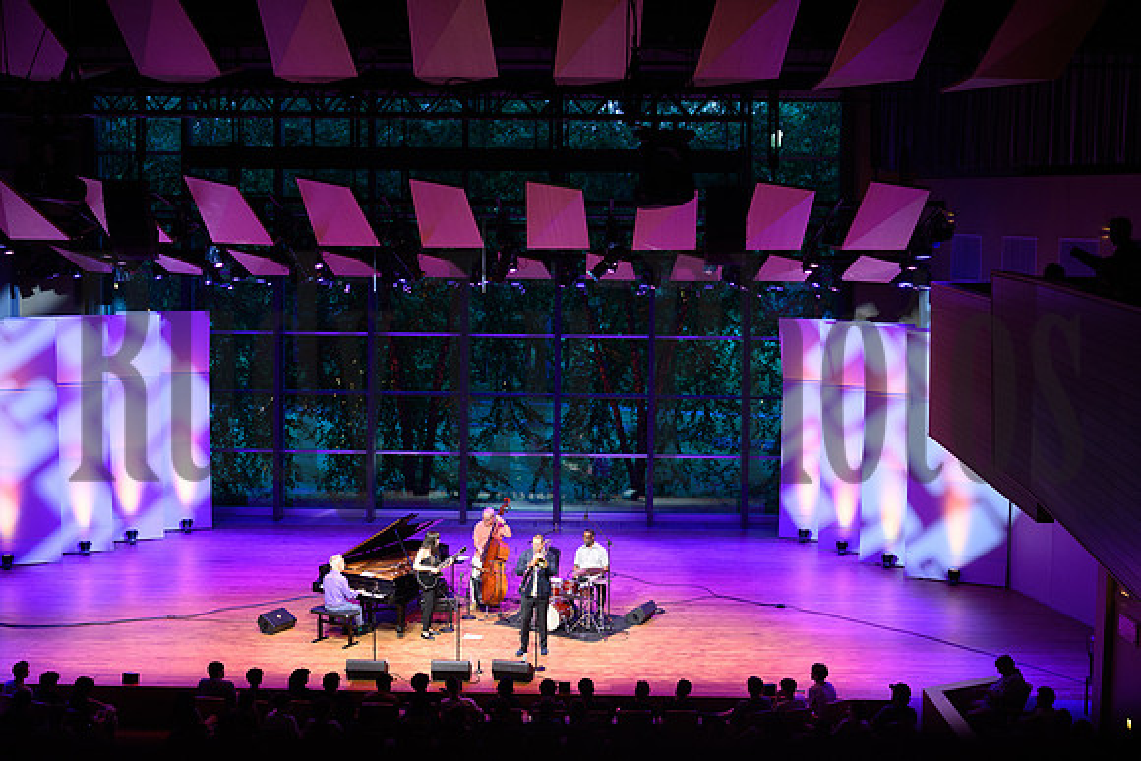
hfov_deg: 41.1
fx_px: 1522
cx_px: 570
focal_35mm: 48
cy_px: 380
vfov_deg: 28.1
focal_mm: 48
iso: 1600
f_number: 4
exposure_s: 1/125
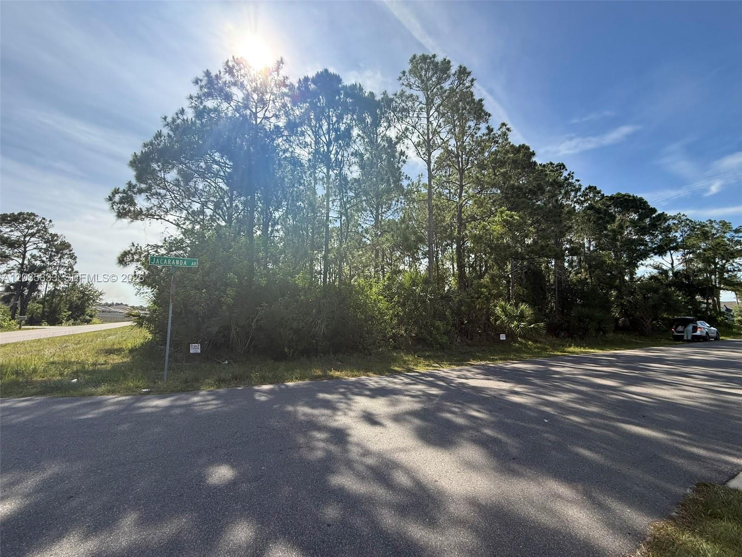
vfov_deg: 85.7
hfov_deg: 102.1
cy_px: 278
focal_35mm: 14
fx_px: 300
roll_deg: -0.5
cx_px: 371
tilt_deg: +8.1
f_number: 2.2
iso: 64
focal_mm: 2.22
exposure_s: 1/1572
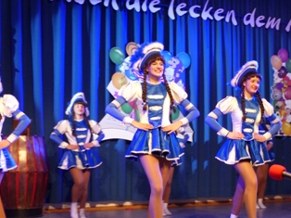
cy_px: 141
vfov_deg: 25.1
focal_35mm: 58
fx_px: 487
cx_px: 172
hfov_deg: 33.2
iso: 400
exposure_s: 1/40
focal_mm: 6.3
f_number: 2.8
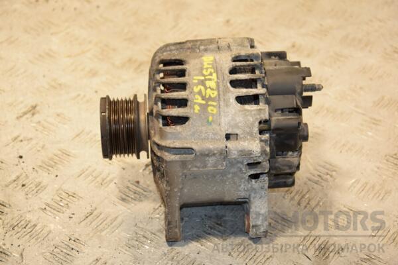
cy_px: 132
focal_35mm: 93
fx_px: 1028
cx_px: 199
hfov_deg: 21.9
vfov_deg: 14.7
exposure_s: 1/200
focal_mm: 62
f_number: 5.6
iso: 800
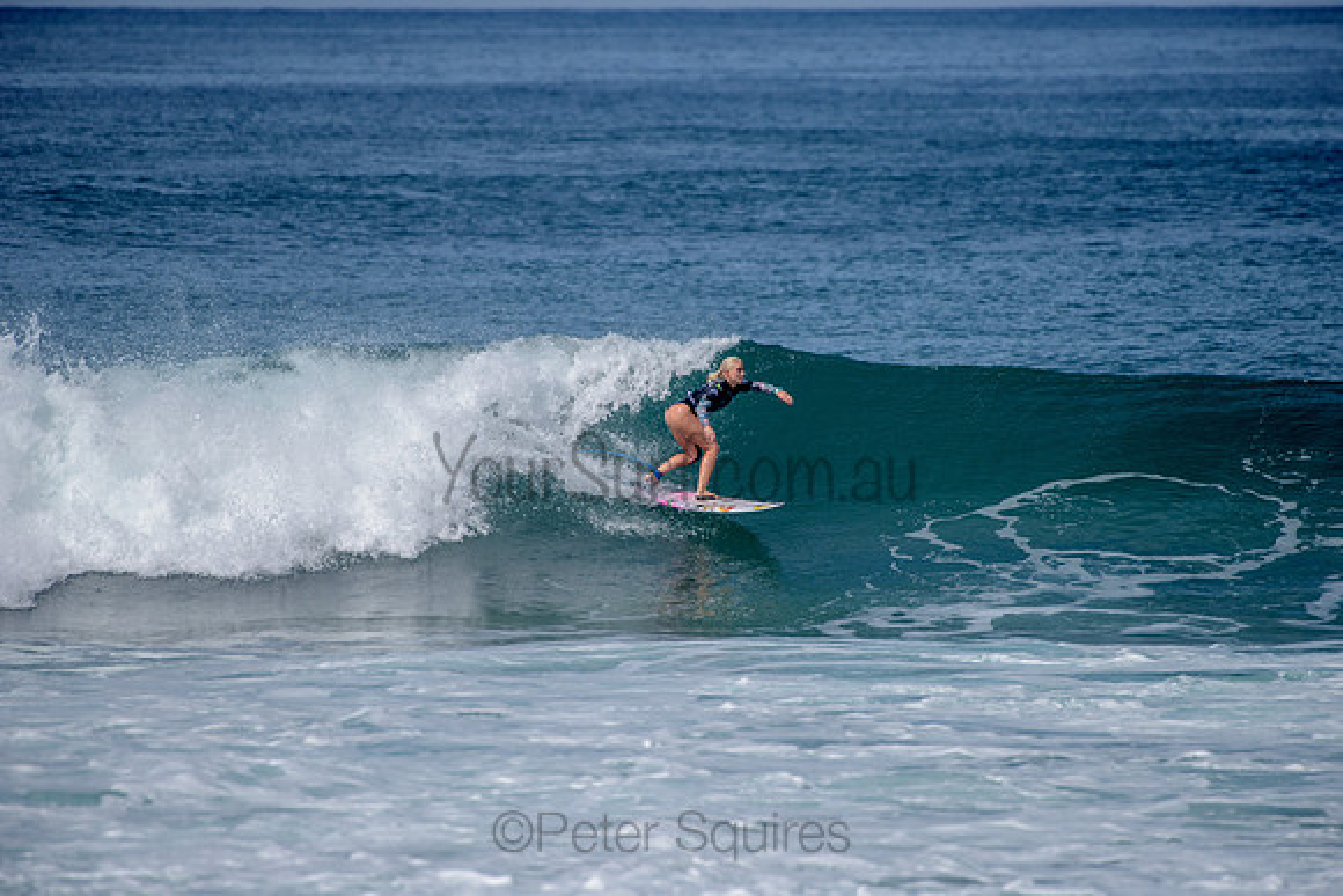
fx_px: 18656
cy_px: 448
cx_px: 672
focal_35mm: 500
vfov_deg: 2.8
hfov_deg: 4.1
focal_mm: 500
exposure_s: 1/2500
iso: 250
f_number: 6.3
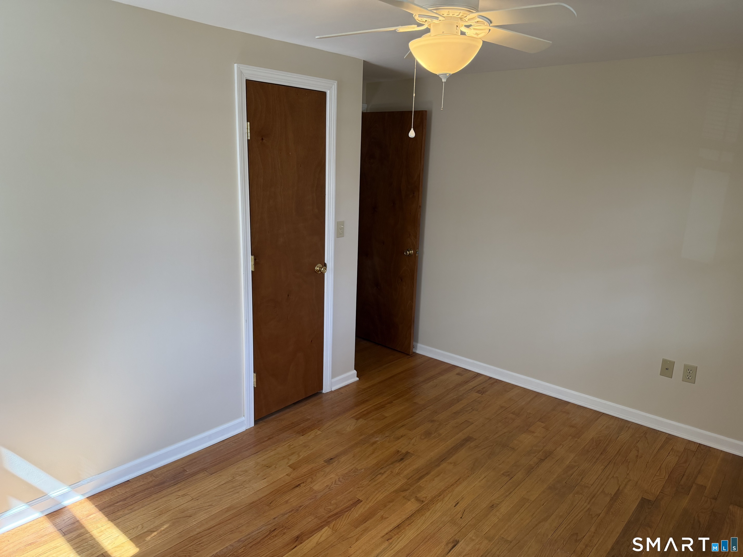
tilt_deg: -15.4
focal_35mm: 24
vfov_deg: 56.8
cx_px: 372
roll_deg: -1.8
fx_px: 515
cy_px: 278
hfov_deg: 71.6
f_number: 1.78
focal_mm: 6.76
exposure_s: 1/180
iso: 160
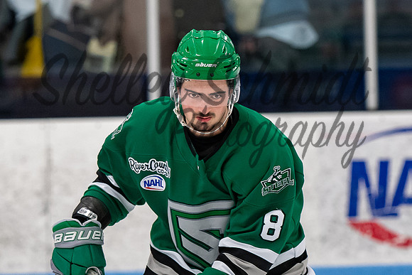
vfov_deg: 3.2
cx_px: 228
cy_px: 116
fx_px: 4869
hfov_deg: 4.8
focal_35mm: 425
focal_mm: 150
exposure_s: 1/800
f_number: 2.8
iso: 1600
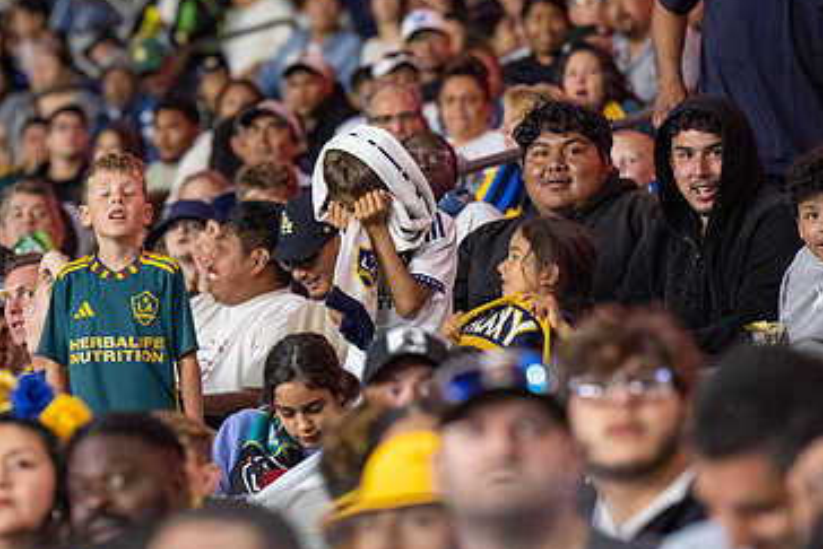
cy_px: 186
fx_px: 7295
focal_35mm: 319
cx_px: 364
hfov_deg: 6.5
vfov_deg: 4.3
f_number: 4
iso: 4500
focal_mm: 200
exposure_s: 1/400
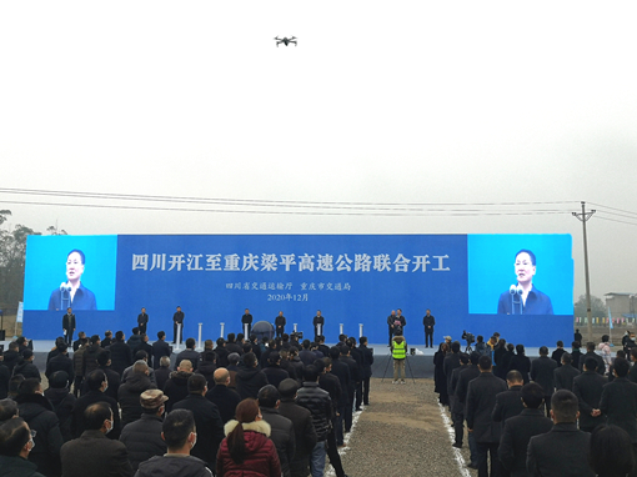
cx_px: 318
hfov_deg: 54.0
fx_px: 625
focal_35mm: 34
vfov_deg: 41.8
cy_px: 238
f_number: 1.6
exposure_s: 1/433
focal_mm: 3.95
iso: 50
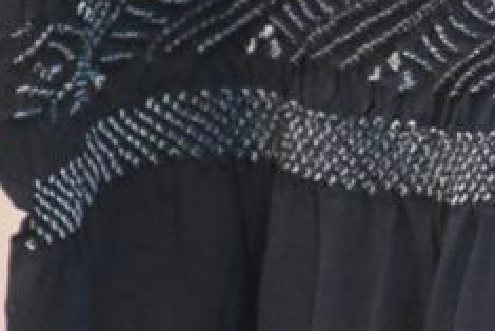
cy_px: -77
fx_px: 13331
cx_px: 925
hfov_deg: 2.1
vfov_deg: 1.4
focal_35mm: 969
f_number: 5.6
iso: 4500
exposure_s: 1/125
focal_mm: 140
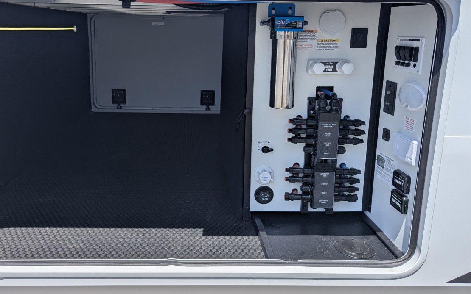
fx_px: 411
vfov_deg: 39.3
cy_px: 119
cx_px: 194
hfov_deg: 59.3
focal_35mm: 32
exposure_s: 1/2309
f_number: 1.85
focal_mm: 6.81
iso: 38
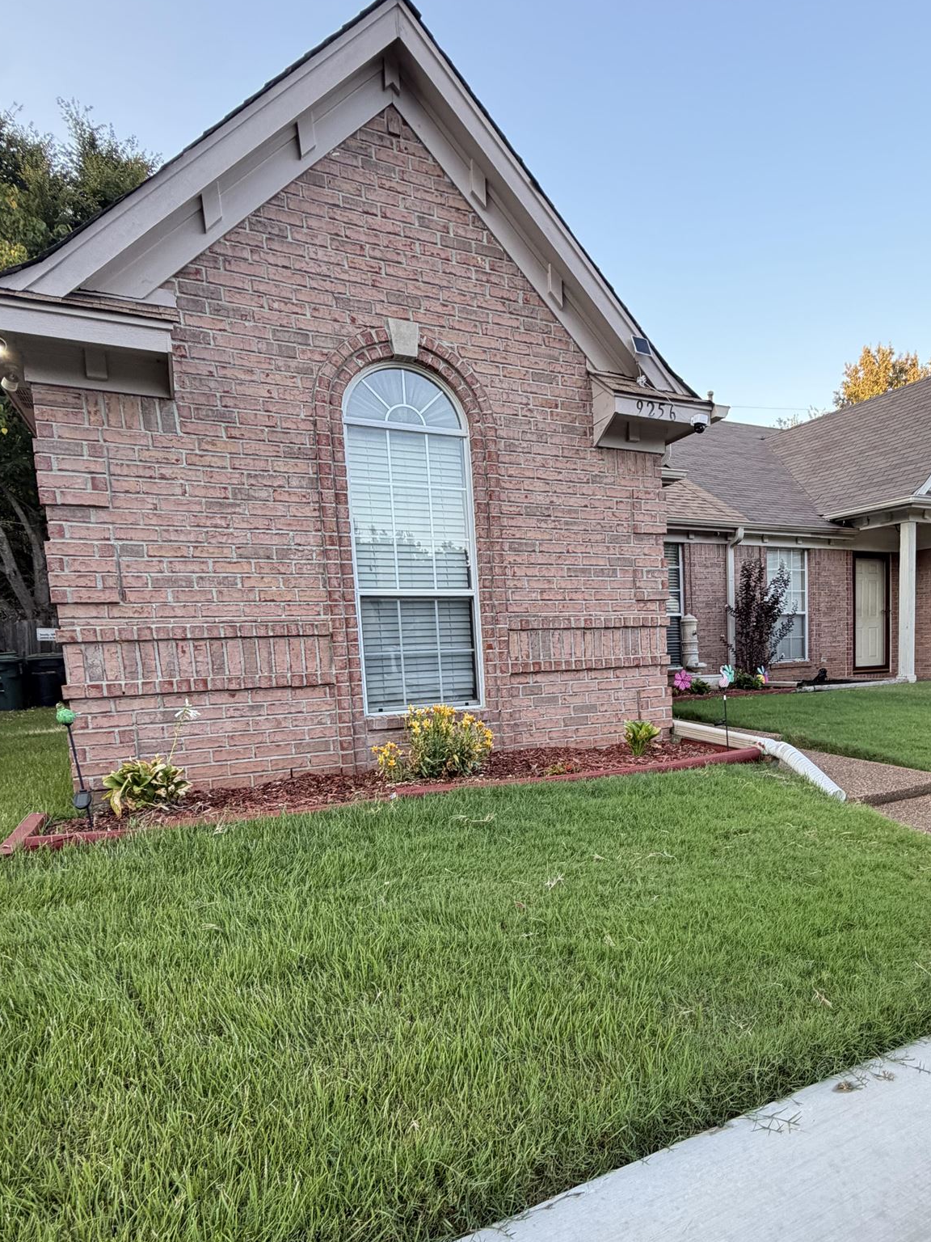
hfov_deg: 61.8
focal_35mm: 21
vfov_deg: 78.3
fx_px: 753
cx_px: 623
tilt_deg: -6.4
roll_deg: +2.7
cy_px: 726
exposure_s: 1/121
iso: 125
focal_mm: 2.22
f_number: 2.2
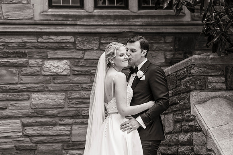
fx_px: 680
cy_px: 78
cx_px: 116
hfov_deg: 19.5
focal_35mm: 105
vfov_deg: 13.0
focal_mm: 105
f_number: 5
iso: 1000
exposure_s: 1/1000
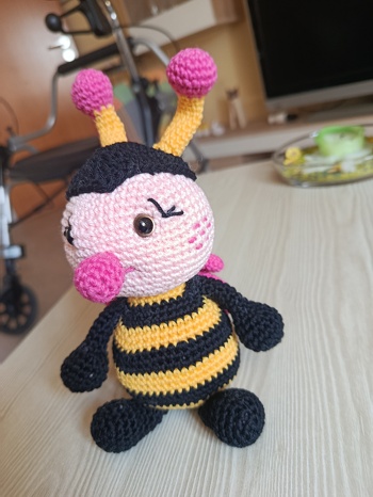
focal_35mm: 24
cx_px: 186
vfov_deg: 71.6
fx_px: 344
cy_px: 248
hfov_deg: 56.9
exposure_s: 1/100
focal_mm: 5.24
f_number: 1.7
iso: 896
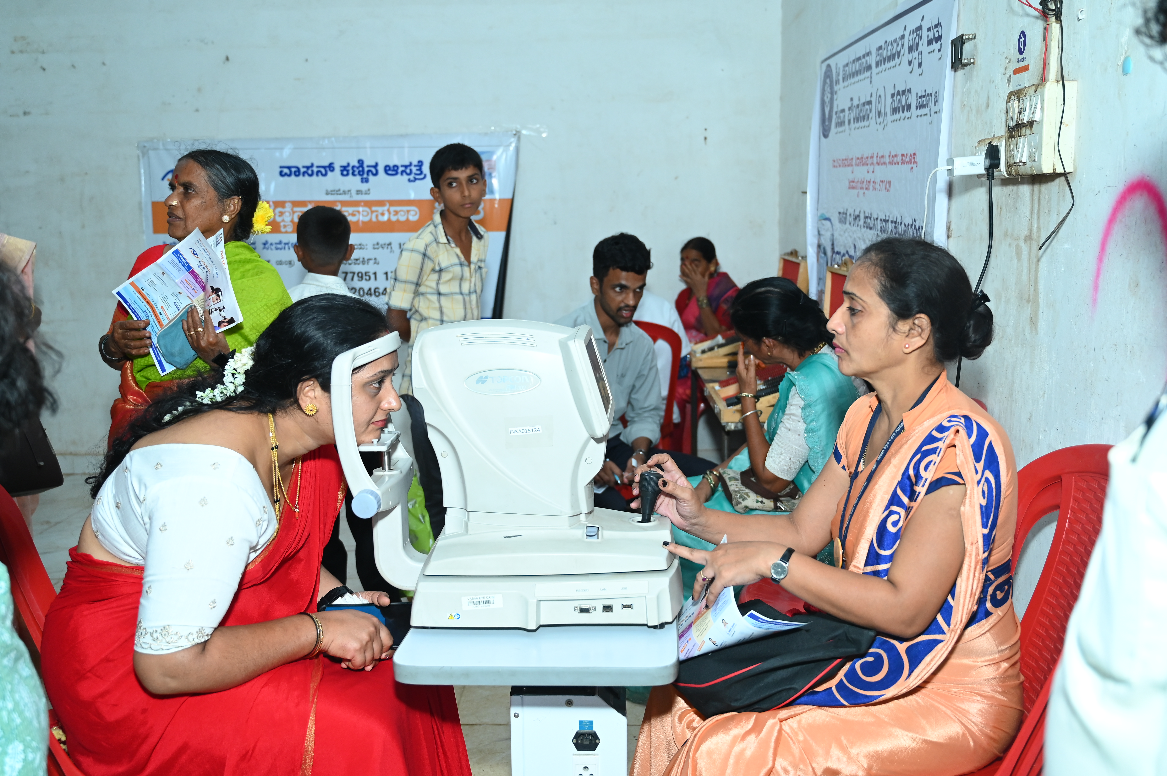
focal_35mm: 35
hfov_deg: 54.5
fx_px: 1134
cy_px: 388
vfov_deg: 37.8
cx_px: 584
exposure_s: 1/160
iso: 800
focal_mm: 35
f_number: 4
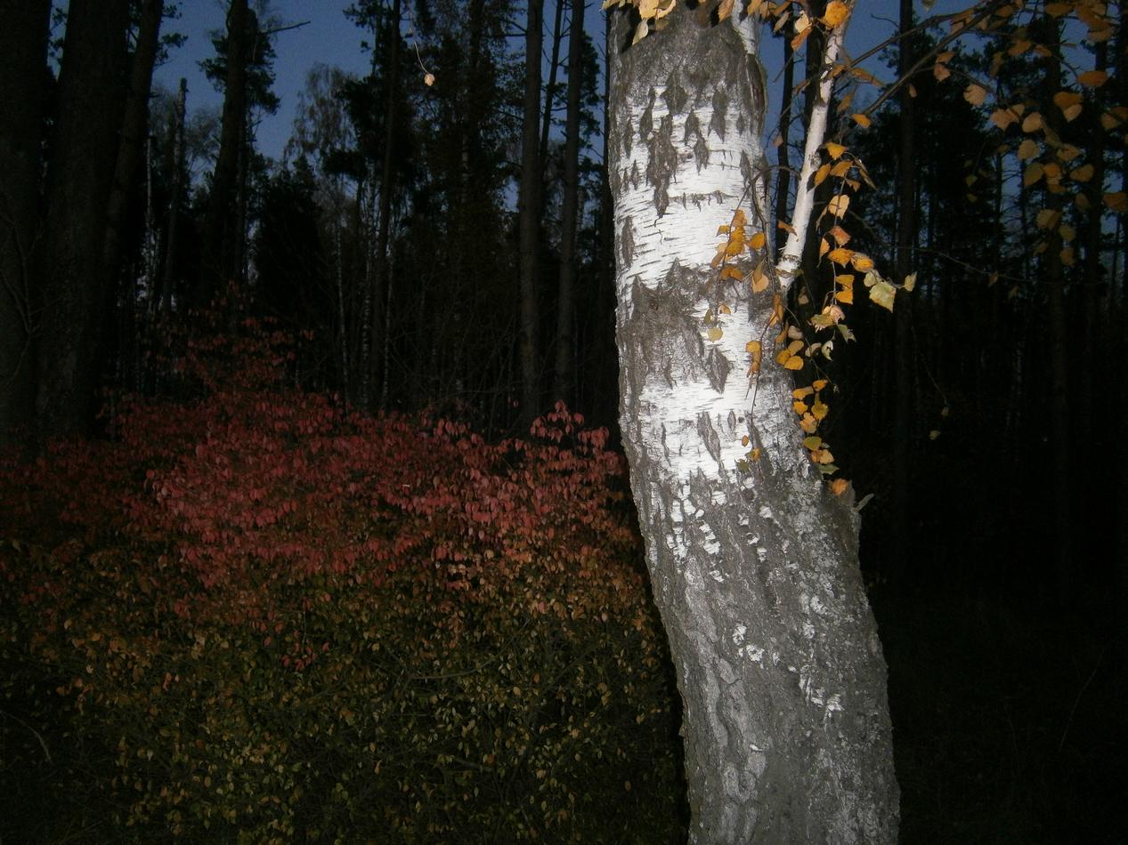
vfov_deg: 53.1
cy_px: 422
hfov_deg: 67.3
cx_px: 564
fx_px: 847
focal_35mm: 26
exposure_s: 1/30
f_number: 2.8
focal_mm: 4.7
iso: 200
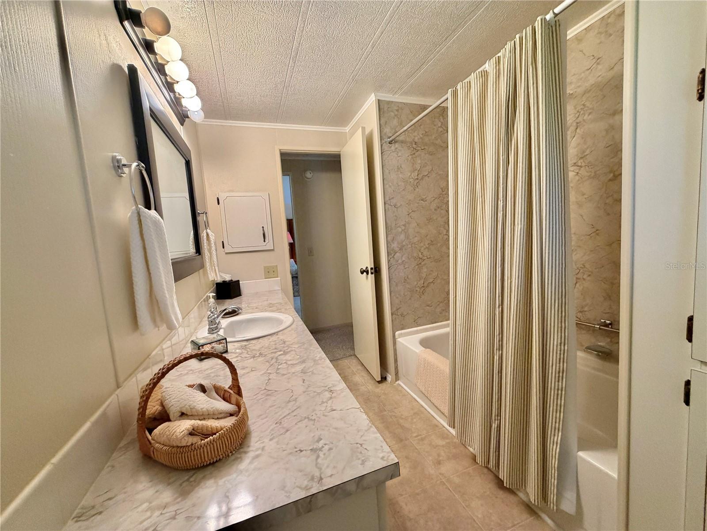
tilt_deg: -5.3
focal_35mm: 14
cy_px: 266
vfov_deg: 85.7
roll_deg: +4.1
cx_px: 354
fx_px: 286
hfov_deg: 102.1
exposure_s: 1/60
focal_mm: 2.22
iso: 250
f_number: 2.2
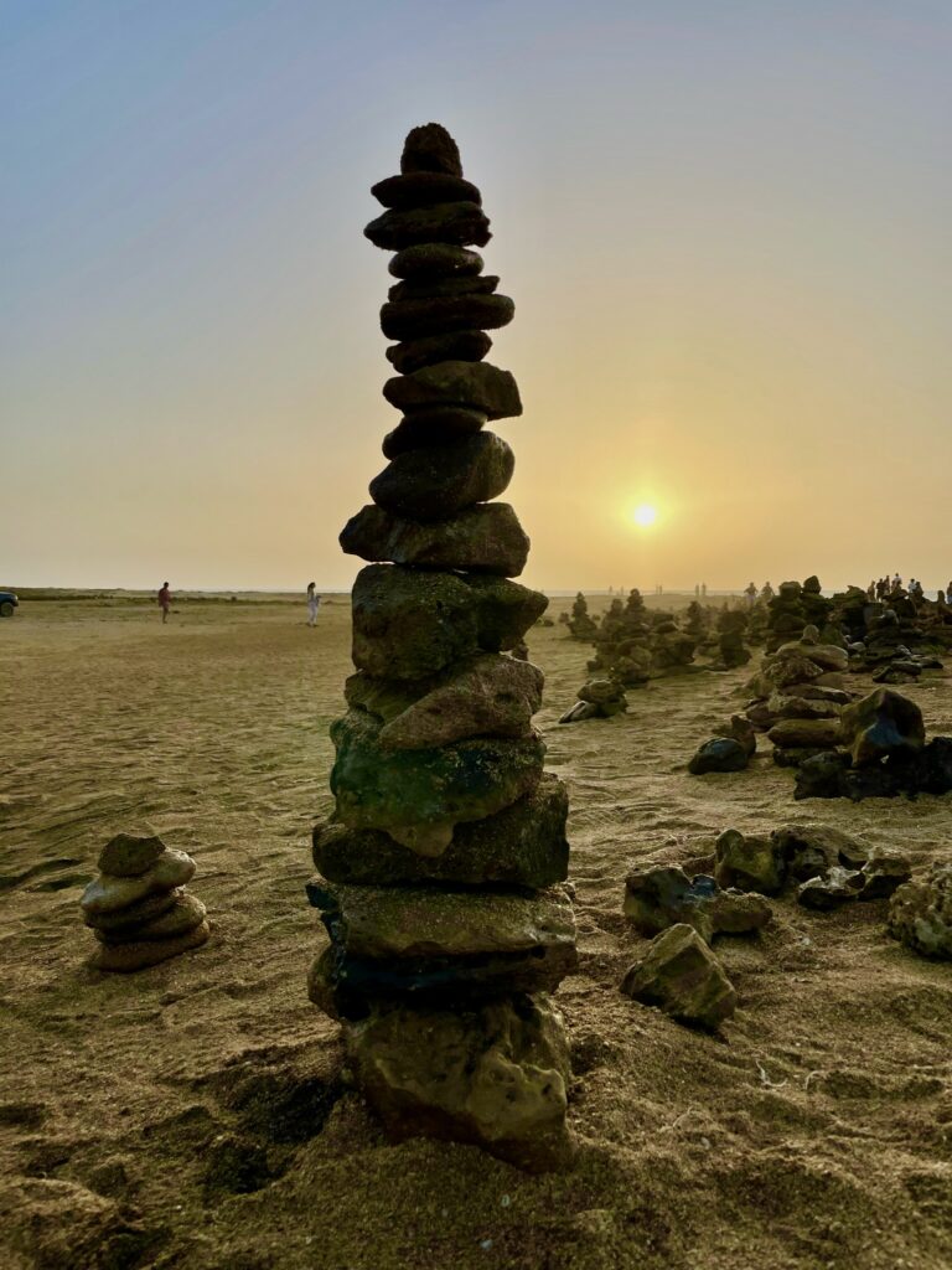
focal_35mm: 26
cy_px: 635
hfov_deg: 53.1
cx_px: 476
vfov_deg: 67.3
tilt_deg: -3.0
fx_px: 953
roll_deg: -0.7
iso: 32
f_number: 1.6
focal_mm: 4.2
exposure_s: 1/4132
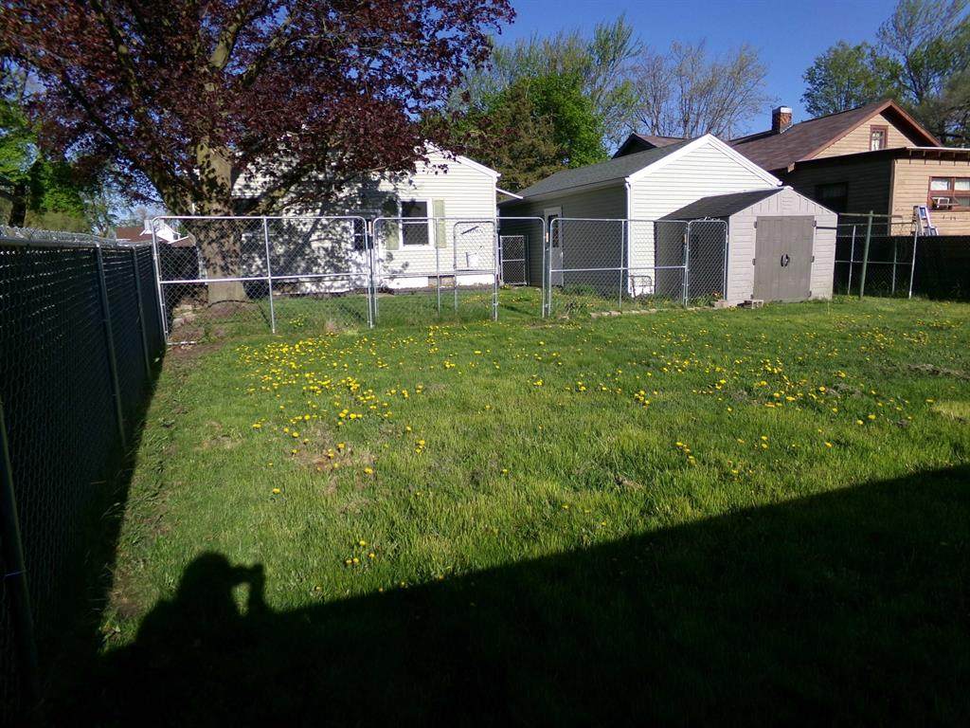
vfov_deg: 56.8
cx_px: 485
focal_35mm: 24
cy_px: 364
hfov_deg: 71.6
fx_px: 673
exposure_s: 1/800
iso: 100
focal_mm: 4.3
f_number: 3.7
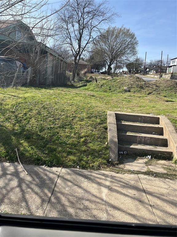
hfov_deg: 53.1
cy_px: 118
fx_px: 177
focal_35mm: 26
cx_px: 88
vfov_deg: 67.3
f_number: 1.6
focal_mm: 5.1
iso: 50
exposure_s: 1/2463
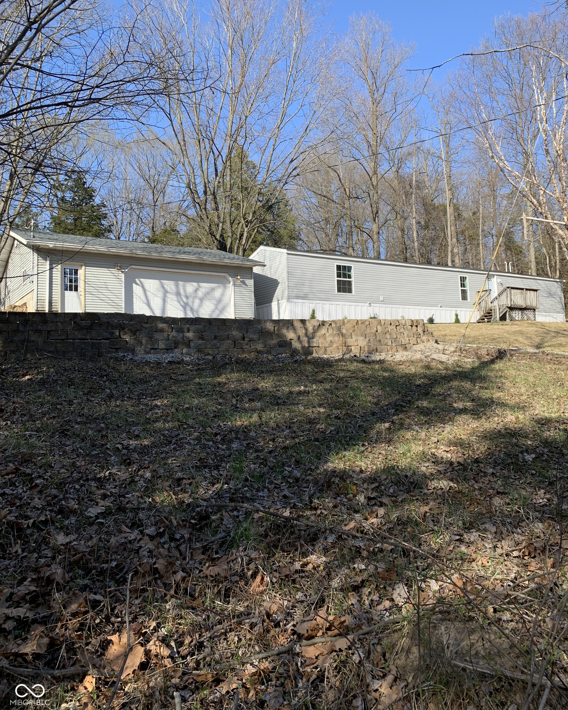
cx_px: 293
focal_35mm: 28
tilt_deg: +7.5
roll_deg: +2.1
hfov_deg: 51.5
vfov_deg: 62.1
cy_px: 323
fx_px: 588
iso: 25
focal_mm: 4.25
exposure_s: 1/1136
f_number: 1.8
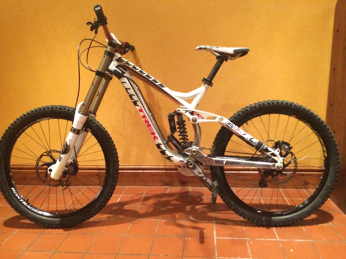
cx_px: 173
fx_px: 290
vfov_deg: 48.2
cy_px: 130
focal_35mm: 29
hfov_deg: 61.7
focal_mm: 4.15
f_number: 2.2
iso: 640
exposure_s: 1/15
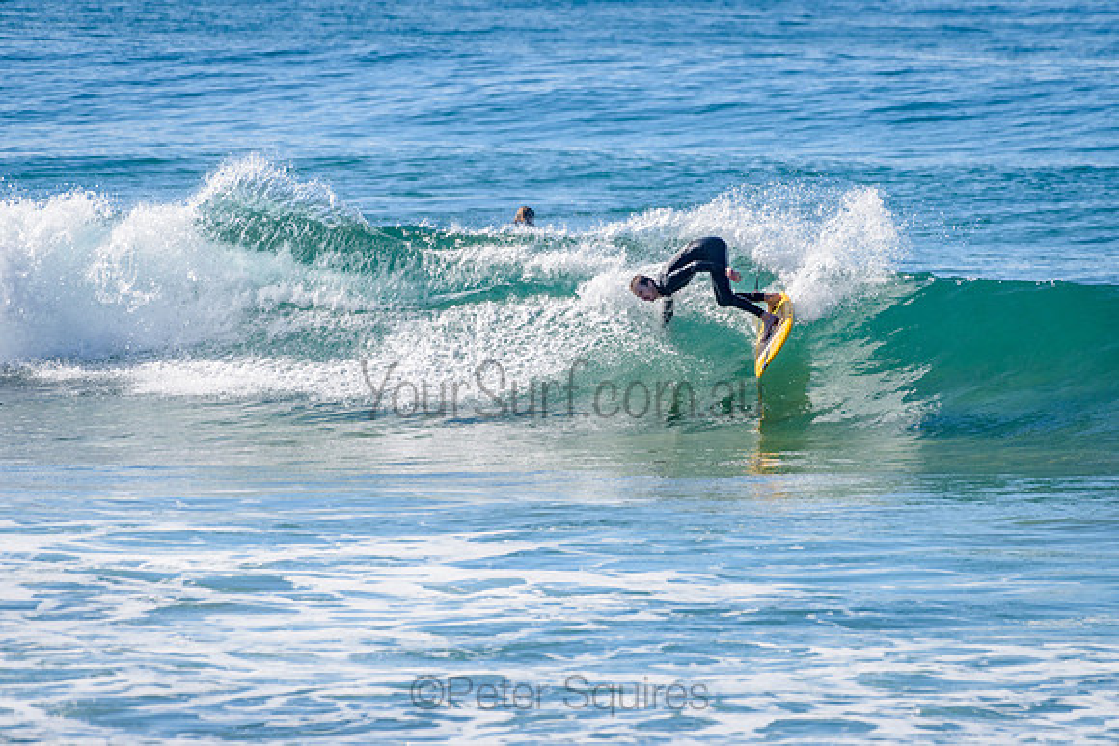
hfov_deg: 3.4
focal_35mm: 613
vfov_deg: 2.2
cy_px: 289
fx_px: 19066
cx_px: 624
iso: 160
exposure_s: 1/2000
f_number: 5.6
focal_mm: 500
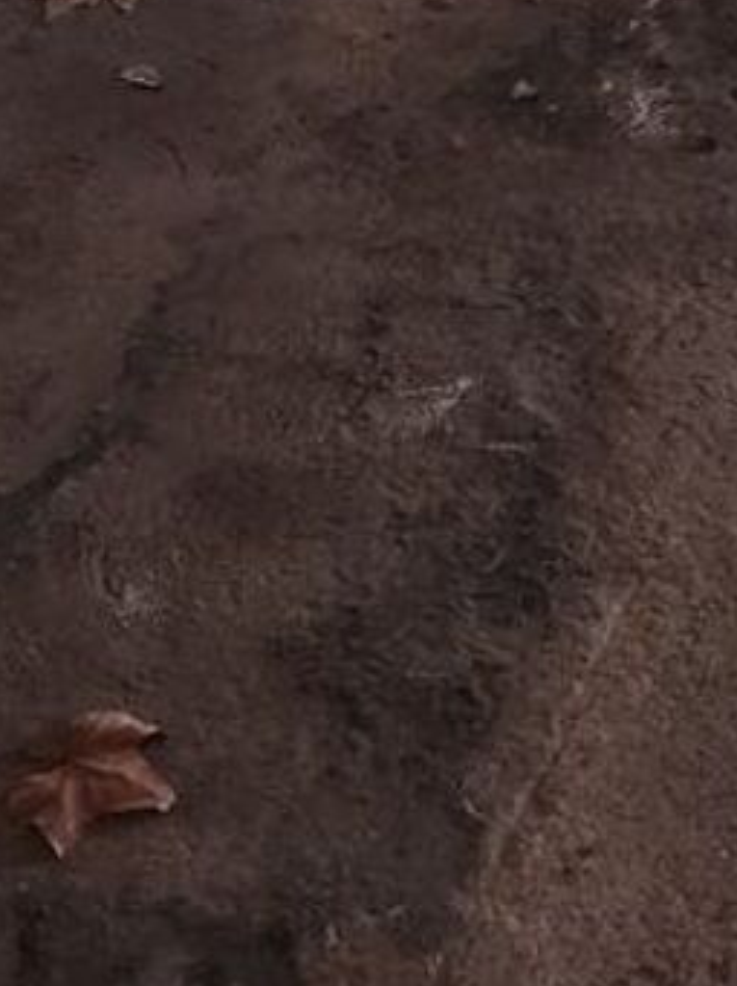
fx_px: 2787
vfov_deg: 19.5
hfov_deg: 14.7
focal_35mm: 98
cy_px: -7
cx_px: 780
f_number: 1.89
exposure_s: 1/20
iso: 1149
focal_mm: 5.43
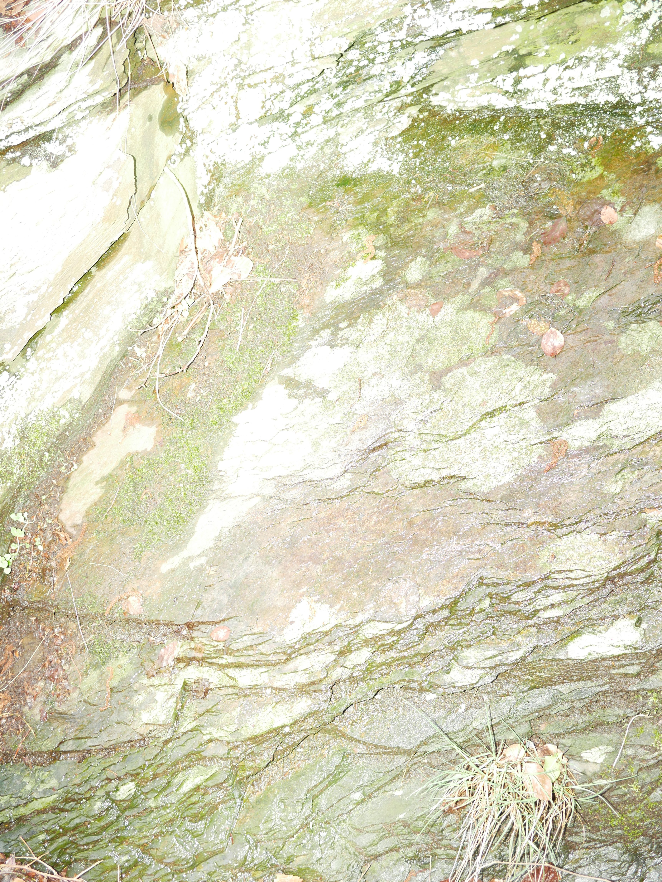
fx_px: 1019
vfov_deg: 46.8
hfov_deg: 36.0
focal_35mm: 40
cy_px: 441
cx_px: 331
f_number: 2.2
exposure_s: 1/200
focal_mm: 20
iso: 200
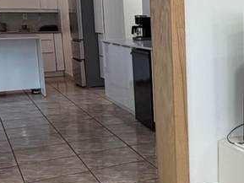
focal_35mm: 62
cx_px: 271
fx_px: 437
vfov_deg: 23.7
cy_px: 87
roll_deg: +1.4
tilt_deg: -7.5
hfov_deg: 28.3
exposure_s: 1/120
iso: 250
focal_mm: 2.22
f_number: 2.2
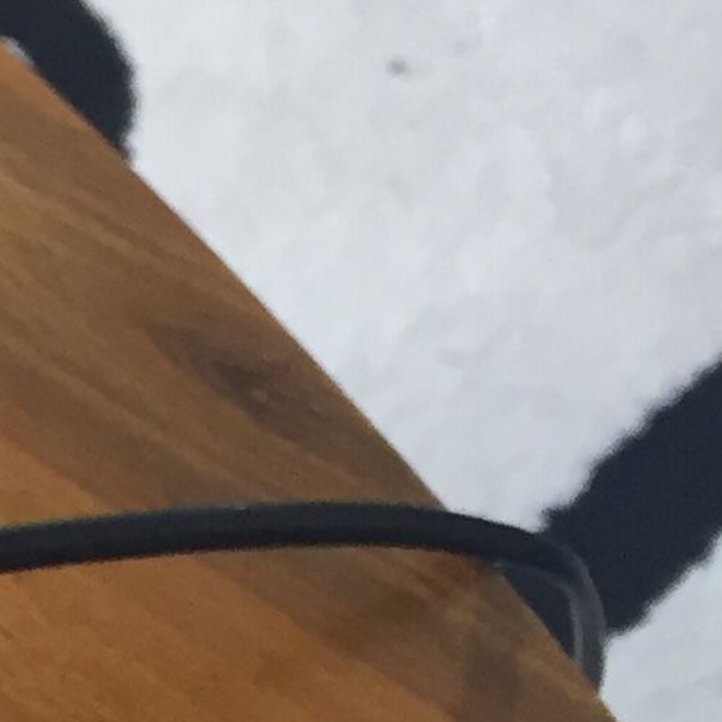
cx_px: -977
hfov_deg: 9.4
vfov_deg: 9.7
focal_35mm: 167
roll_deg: -1.3
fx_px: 3941
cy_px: -739
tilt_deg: -41.6
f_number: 2.2
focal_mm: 4.15
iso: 80
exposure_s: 1/33
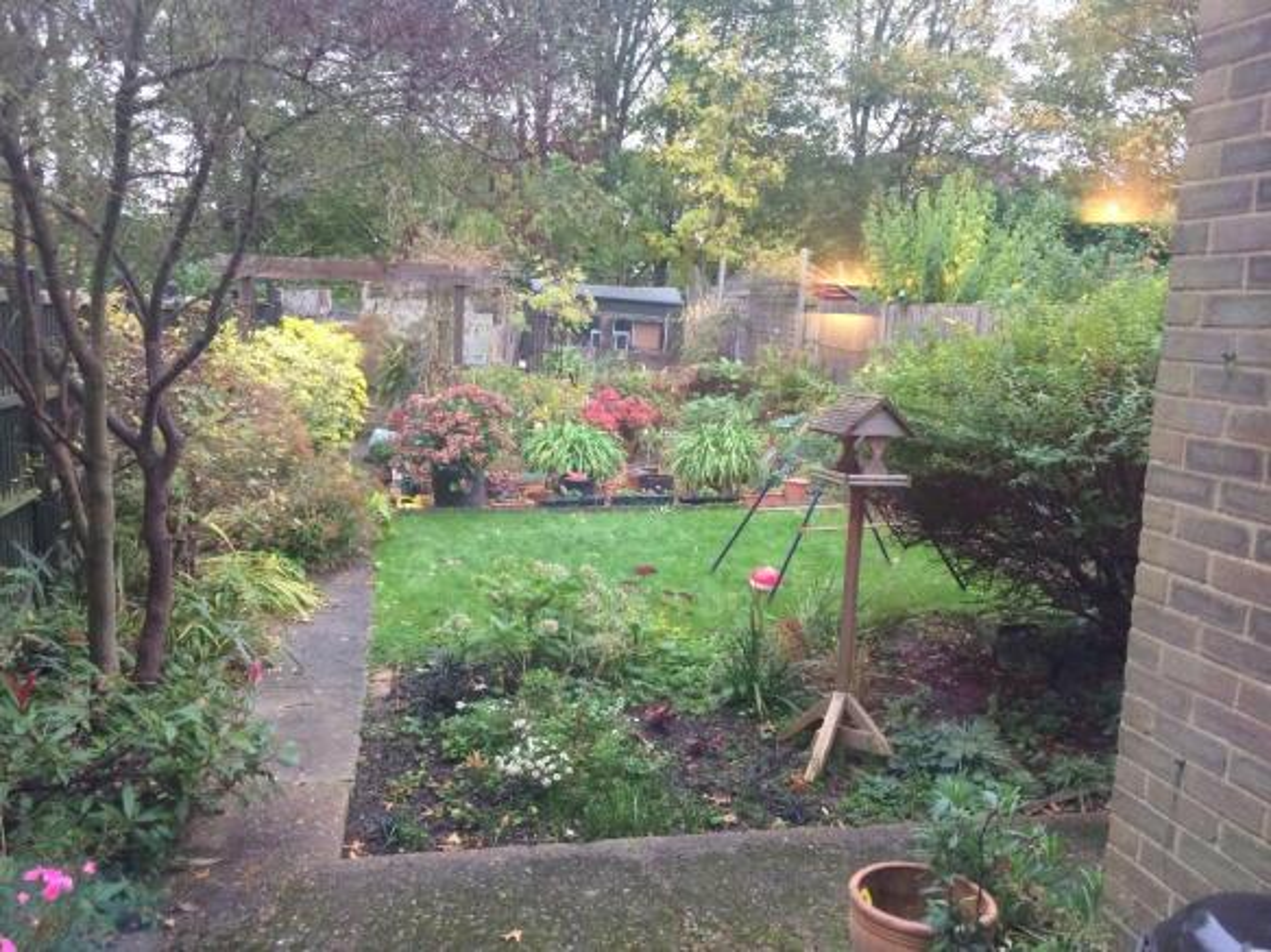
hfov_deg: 60.0
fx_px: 1101
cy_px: 476
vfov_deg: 46.8
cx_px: 636
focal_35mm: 30
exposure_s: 1/30
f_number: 2.2
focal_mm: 4.12
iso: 50
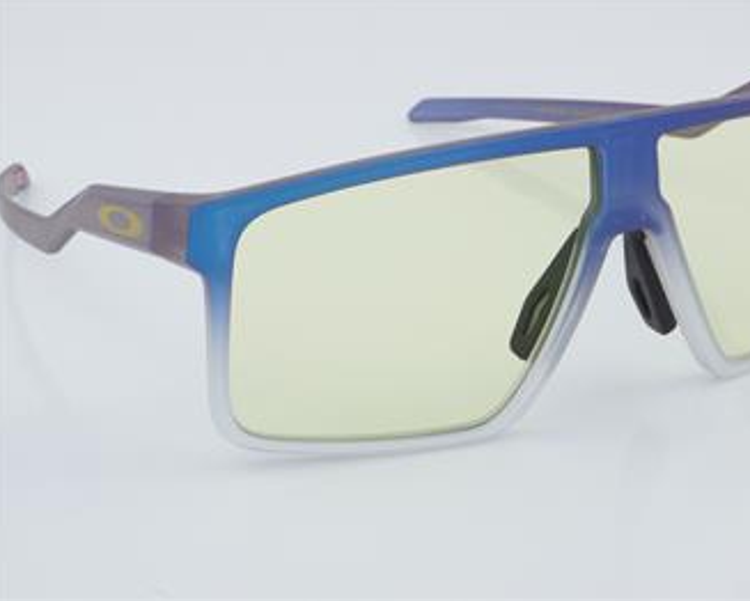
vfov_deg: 17.9
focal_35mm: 86
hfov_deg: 22.2
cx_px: 450
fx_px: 1910
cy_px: 298
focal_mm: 50
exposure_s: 1/4
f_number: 32
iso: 100
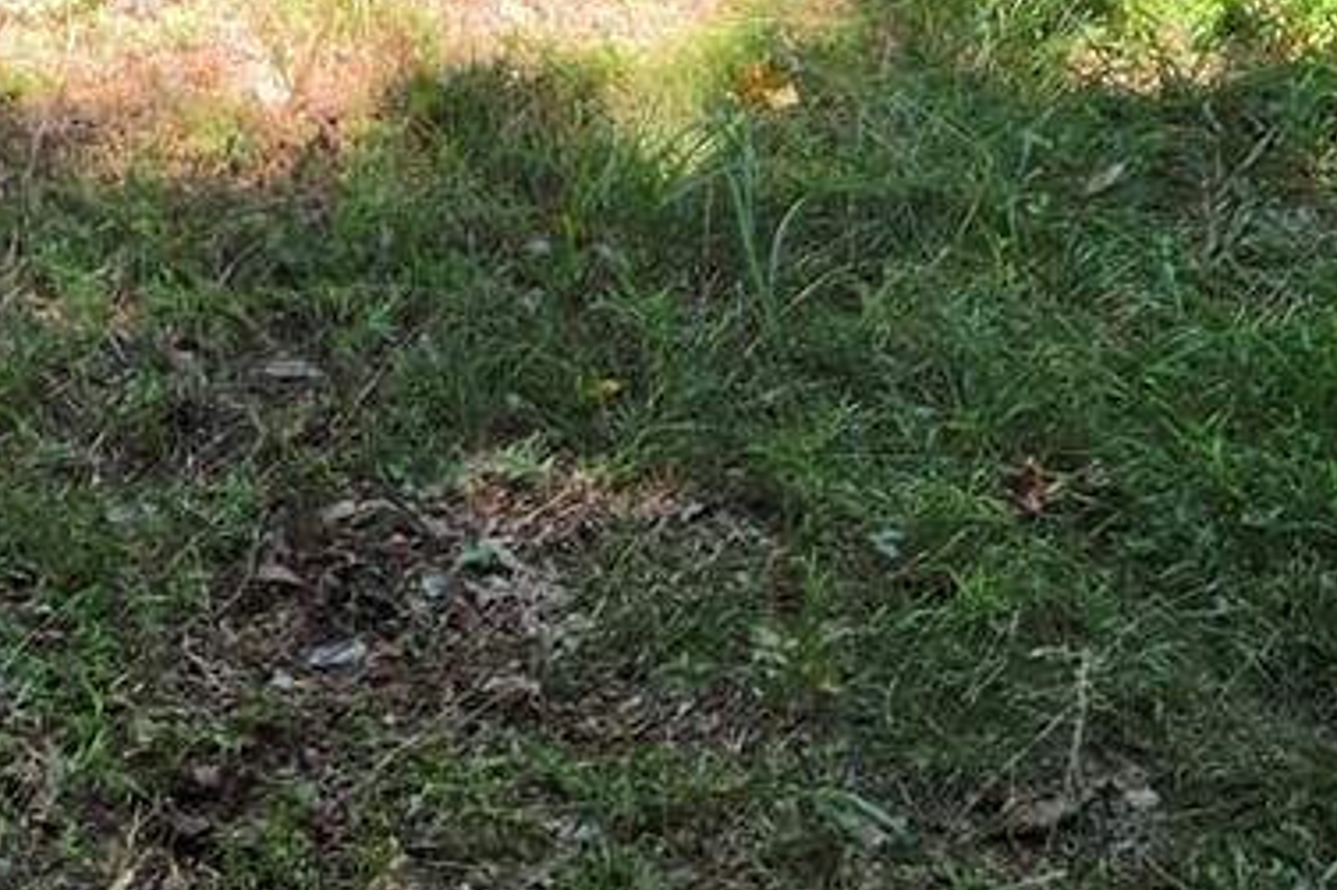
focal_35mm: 130
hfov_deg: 15.4
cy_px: -1355
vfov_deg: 9.3
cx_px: -46
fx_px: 4826
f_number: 1.8
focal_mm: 5.4
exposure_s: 1/885
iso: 80
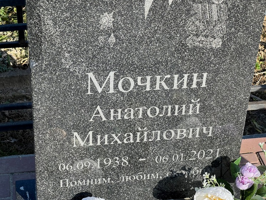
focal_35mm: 83
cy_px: 105
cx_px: 142
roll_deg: -2.0
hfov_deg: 23.5
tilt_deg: -35.2
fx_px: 638
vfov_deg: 17.8
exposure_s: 1/256
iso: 32
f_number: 2.8
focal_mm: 9
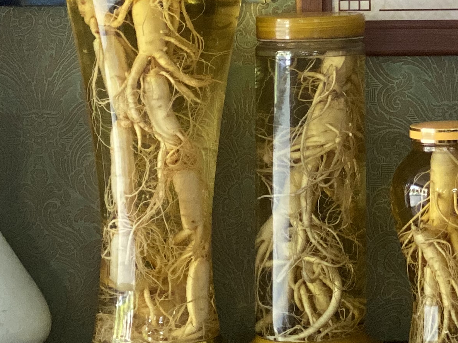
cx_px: 579
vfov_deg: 8.2
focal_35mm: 177
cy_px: -171
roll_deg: -0.2
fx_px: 2341
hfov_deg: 10.9
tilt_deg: +1.7
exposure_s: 1/60
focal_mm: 6
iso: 125
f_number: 2
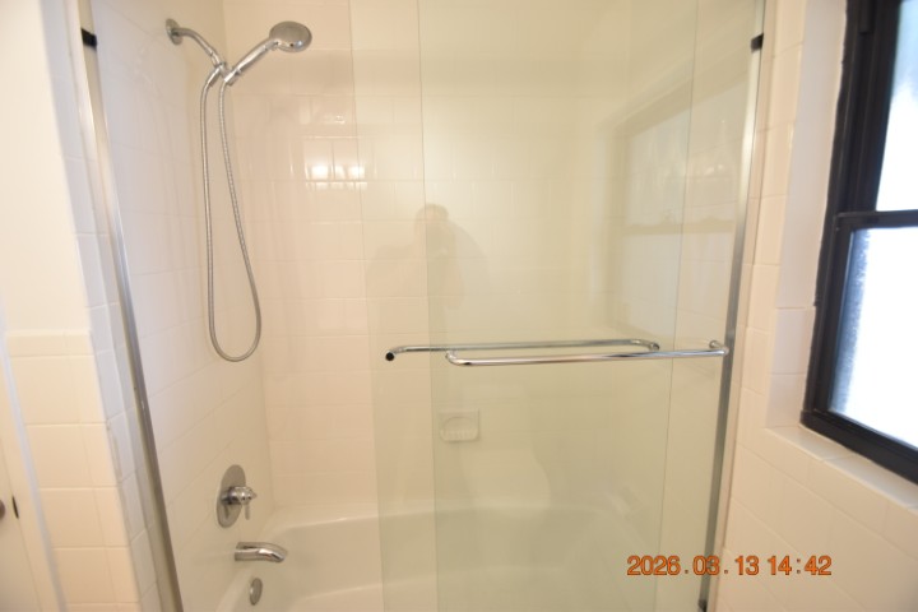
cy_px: 306
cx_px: 459
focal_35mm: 15
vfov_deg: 77.3
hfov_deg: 100.4
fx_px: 382
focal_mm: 10
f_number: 3.5
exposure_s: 1/30
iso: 800
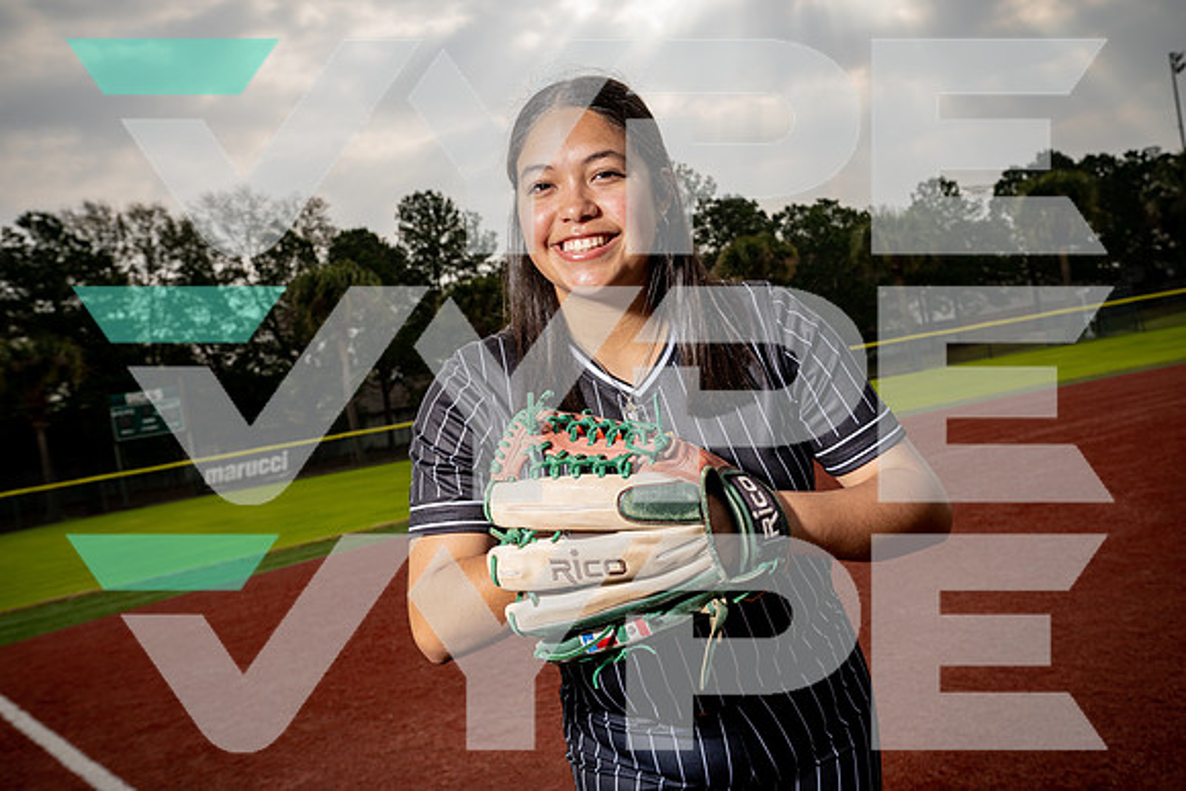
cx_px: 593
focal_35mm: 35
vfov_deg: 37.9
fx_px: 1153
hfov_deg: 54.4
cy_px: 396
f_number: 8
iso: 100
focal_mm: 35
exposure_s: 1/250
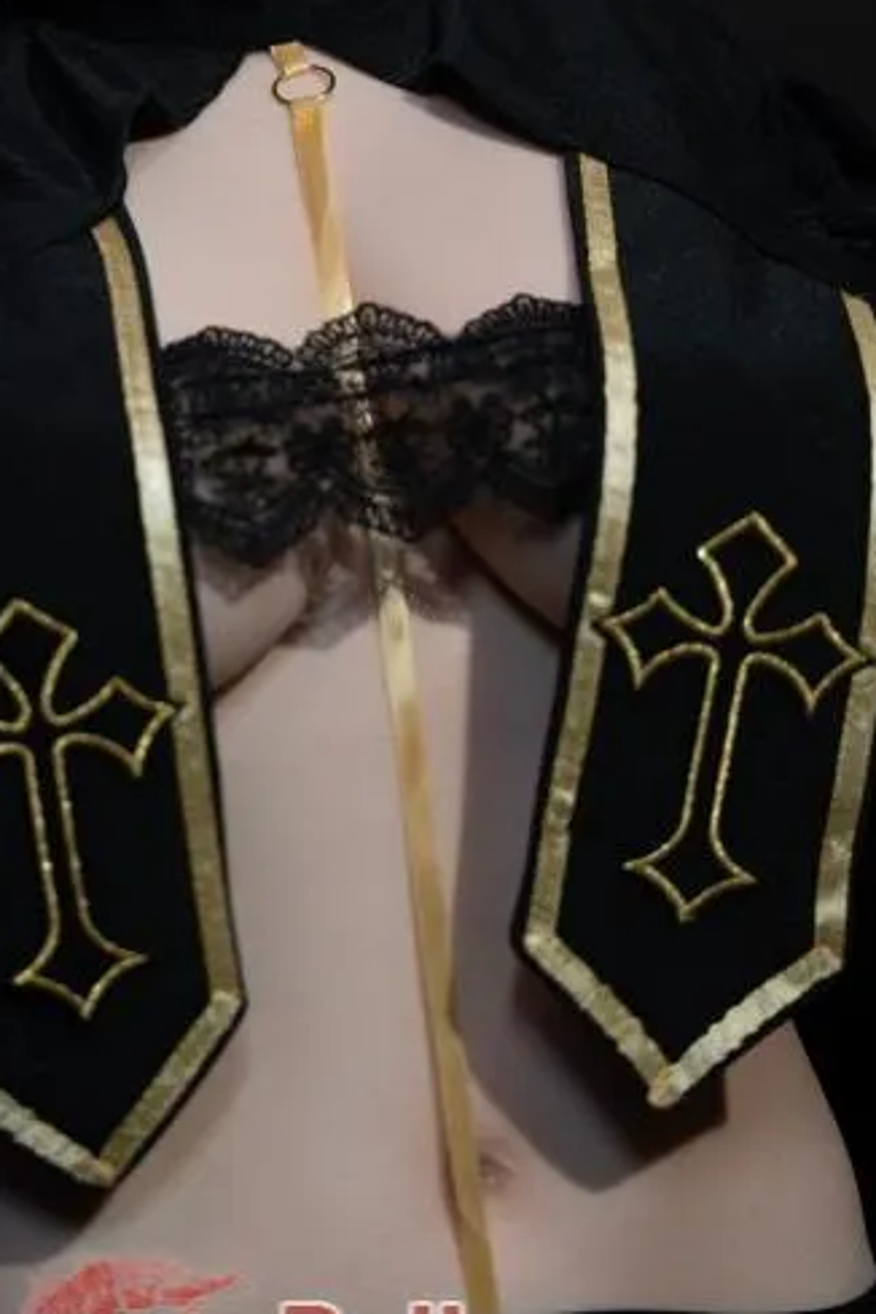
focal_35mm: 93
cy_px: 245
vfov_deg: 21.5
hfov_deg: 14.6
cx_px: 175
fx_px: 3405
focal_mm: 50.7
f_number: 2.8
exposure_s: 1/200
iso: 250
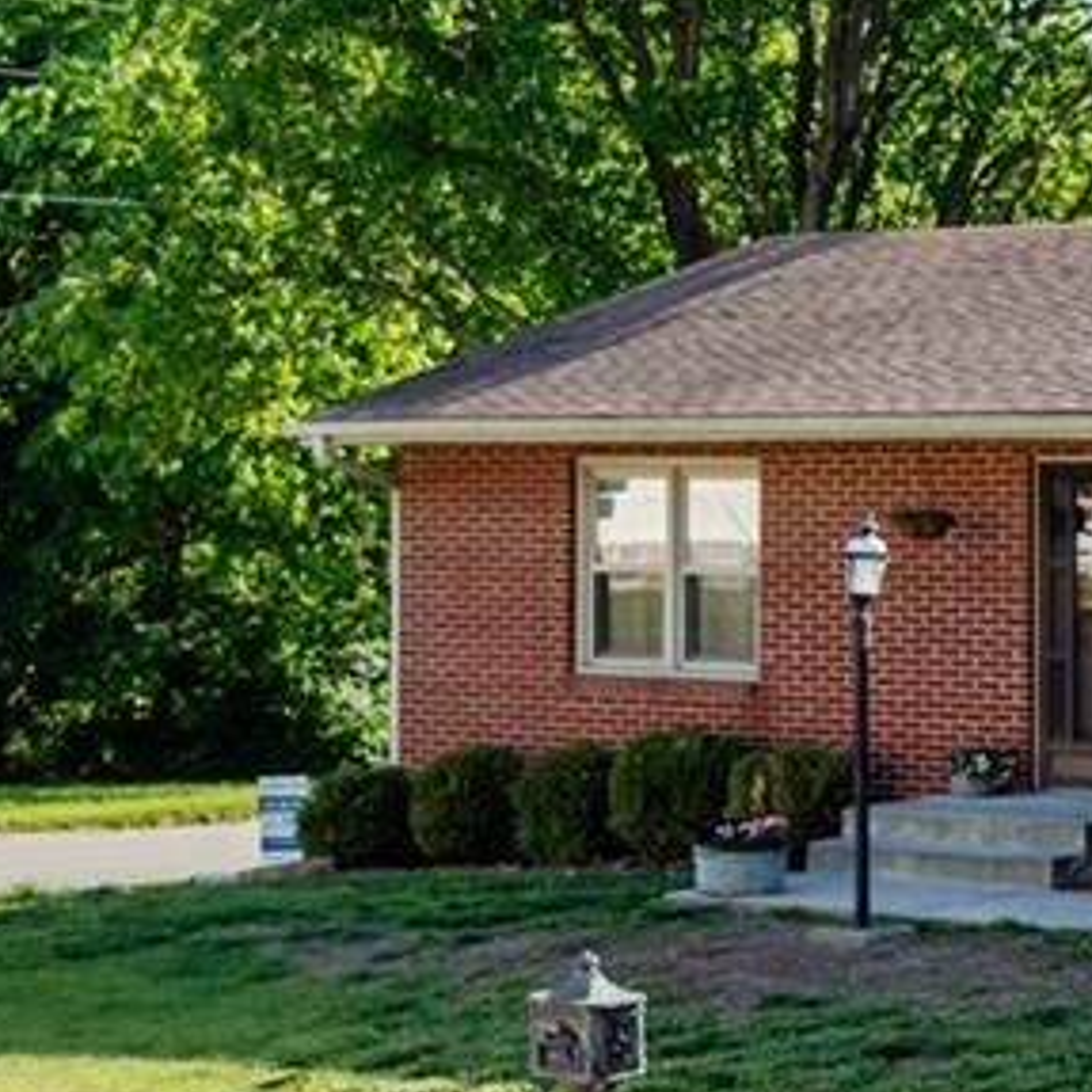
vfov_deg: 16.0
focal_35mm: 109
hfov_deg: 14.6
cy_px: 462
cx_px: 1743
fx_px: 3890
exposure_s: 1/3200
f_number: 3.2
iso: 100
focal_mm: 36
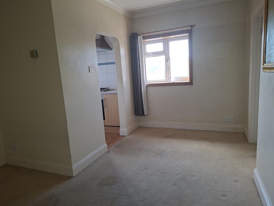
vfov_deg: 58.9
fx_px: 182
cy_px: 103
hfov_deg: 73.9
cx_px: 137
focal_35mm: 23
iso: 160
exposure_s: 1/120
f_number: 1.8
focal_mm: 5.54
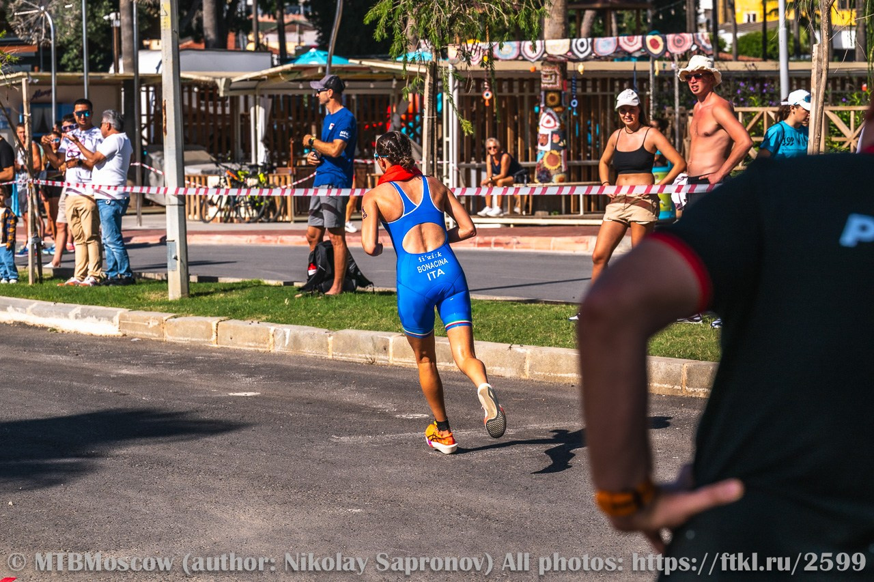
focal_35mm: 102
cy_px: 291
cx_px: 437
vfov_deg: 13.4
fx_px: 2476
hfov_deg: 20.0
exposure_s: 1/2500
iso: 320
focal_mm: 102
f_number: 7.1
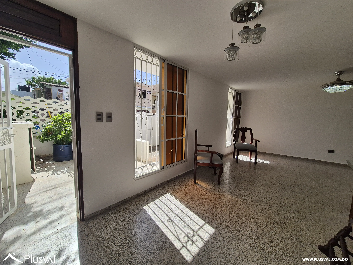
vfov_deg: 89.9
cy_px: 132
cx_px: 176
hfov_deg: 106.2
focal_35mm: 13
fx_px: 133
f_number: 2.2
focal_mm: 2.2
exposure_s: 1/1996
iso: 50
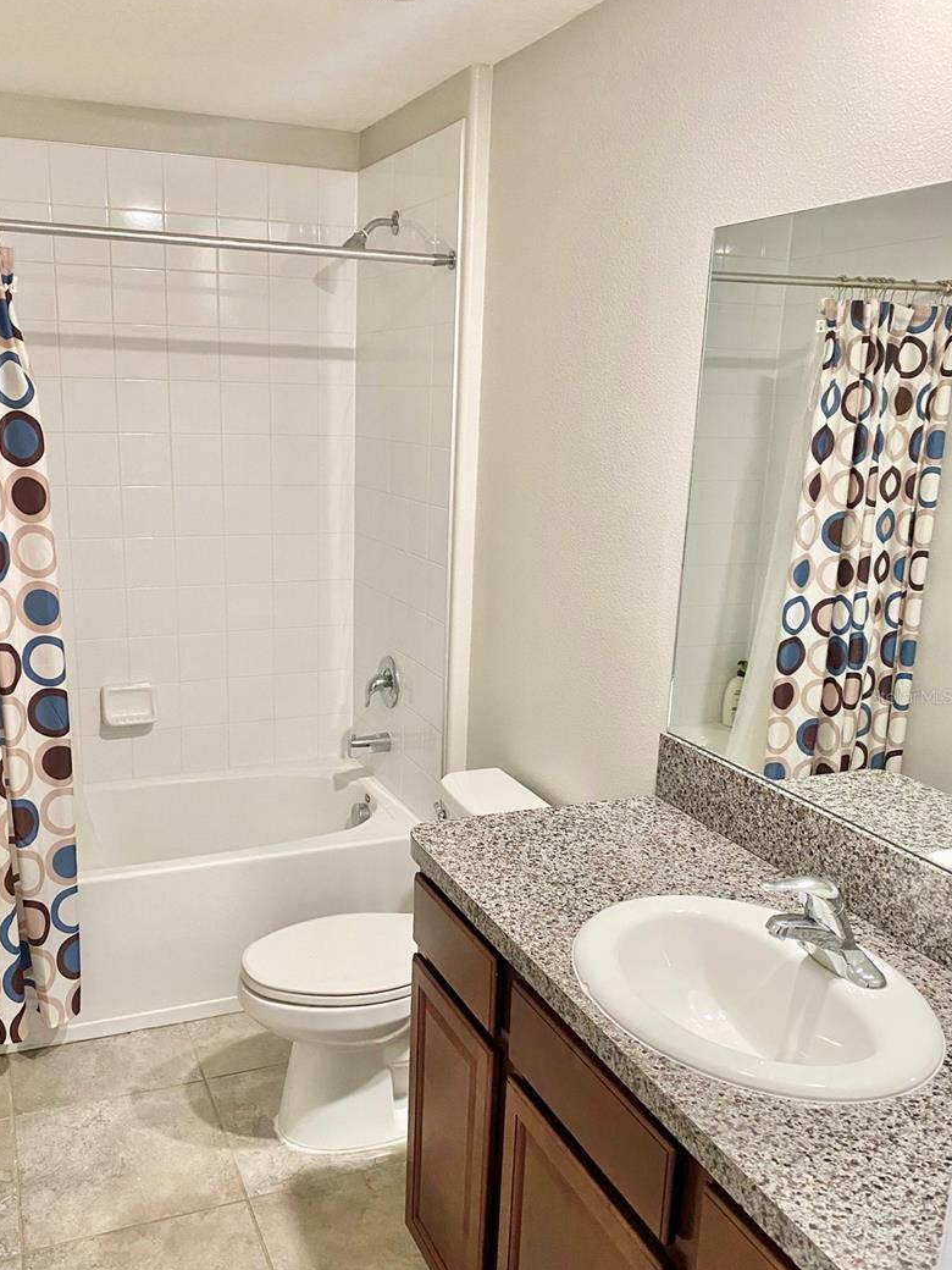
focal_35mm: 30
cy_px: 696
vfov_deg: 59.8
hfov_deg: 46.7
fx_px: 1100
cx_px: 408
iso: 250
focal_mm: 4.25
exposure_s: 1/60
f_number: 1.8
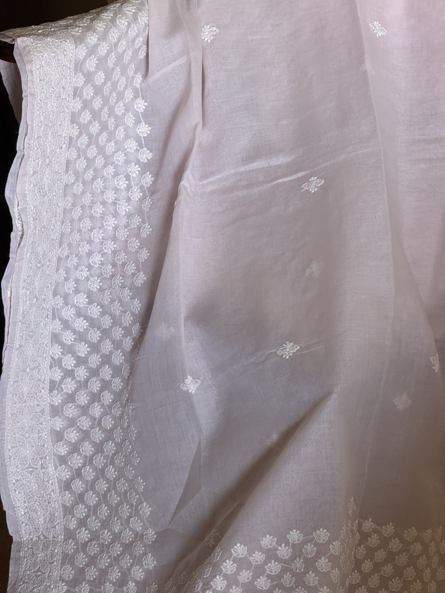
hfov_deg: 12.3
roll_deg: -0.6
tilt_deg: -26.8
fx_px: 2057
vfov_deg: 16.4
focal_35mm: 120
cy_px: 296
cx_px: 222
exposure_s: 1/68
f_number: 2.8
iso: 250
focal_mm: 15.66
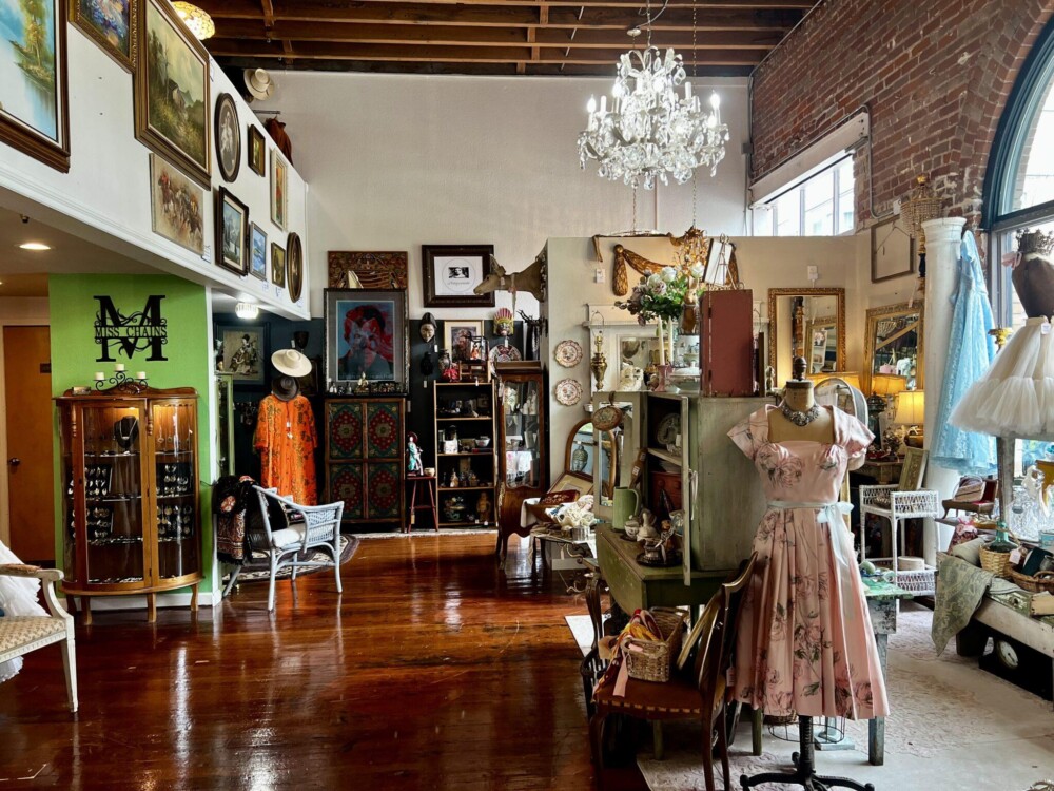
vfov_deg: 53.1
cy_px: 396
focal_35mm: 26
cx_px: 527
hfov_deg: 67.3
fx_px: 792
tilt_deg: -1.1
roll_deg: +1.1
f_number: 1.5
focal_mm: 5.7
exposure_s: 1/120
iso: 100
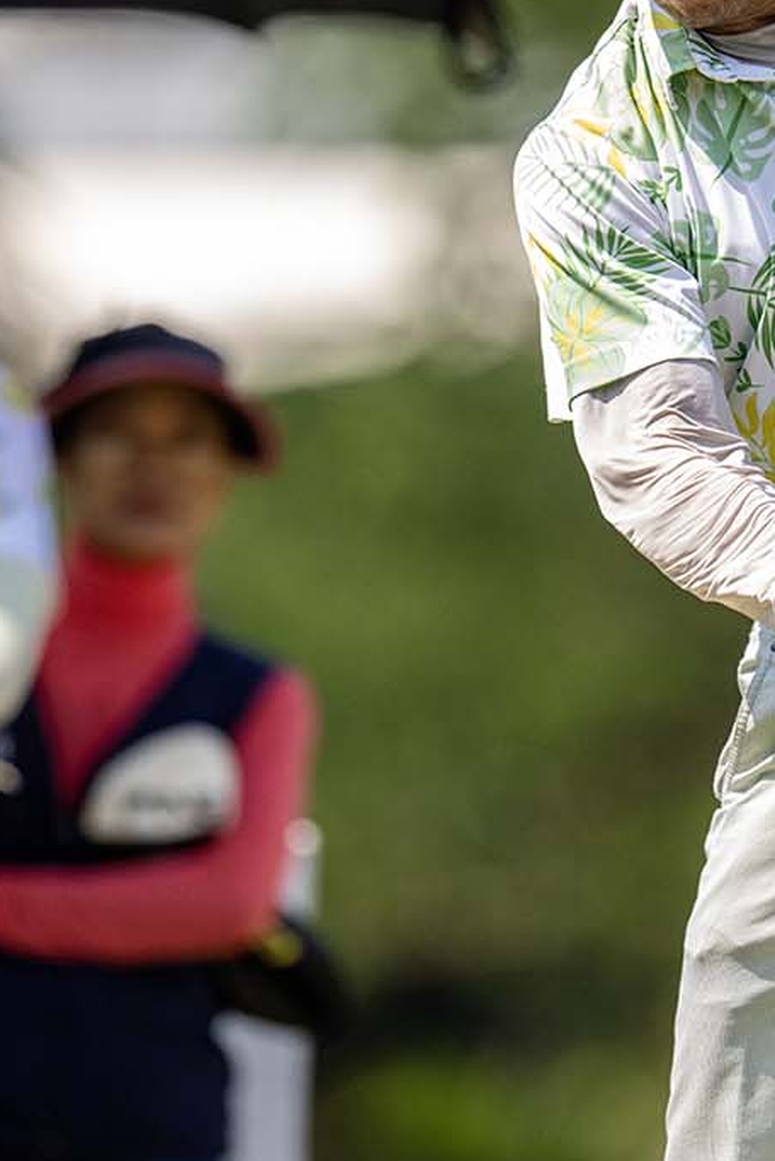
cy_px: 518
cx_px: 778
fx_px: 27192
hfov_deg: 1.6
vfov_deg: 2.4
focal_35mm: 843
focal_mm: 400
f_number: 3.5
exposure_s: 1/3200
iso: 900
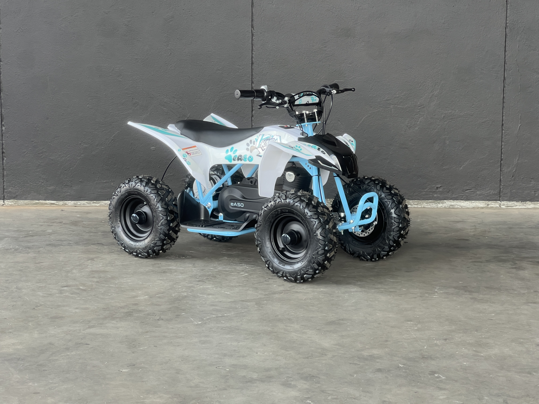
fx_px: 1199
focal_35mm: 77
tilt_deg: -8.4
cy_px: 202
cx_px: 270
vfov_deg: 19.1
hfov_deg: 25.3
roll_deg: -0.5
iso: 80
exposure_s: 1/99
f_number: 2.8
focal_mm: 9
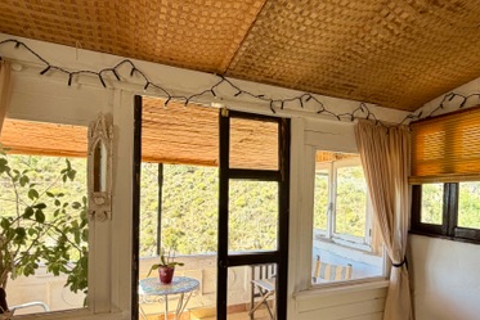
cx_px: 281
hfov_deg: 71.0
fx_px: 333
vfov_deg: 50.9
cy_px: 198
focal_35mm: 25
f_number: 2.2
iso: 64
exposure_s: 1/121
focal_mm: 2.22
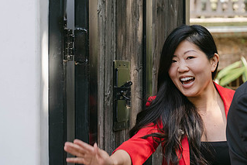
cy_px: 68
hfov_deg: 11.4
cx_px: 147
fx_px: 1235
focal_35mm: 180
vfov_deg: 7.6
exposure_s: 1/300
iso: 320
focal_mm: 66
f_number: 2.8
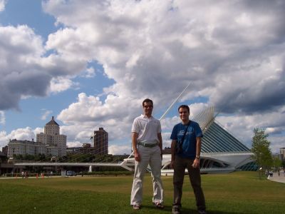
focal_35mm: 37
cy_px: 107
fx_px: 305
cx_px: 142
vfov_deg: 38.7
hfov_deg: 50.1
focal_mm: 5.6
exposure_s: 1/1000
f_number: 5.6
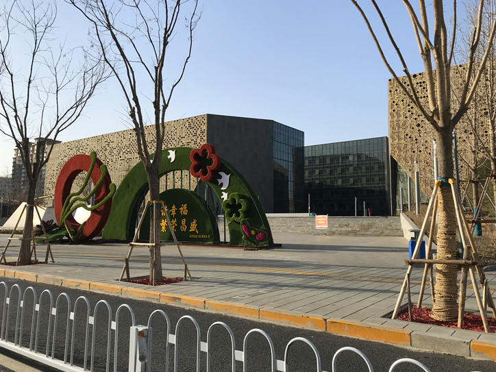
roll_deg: -2.7
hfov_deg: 61.7
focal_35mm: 29
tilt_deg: +5.8
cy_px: 182
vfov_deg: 48.2
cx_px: 246
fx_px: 416
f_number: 1.8
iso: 20
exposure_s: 1/2083
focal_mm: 3.99
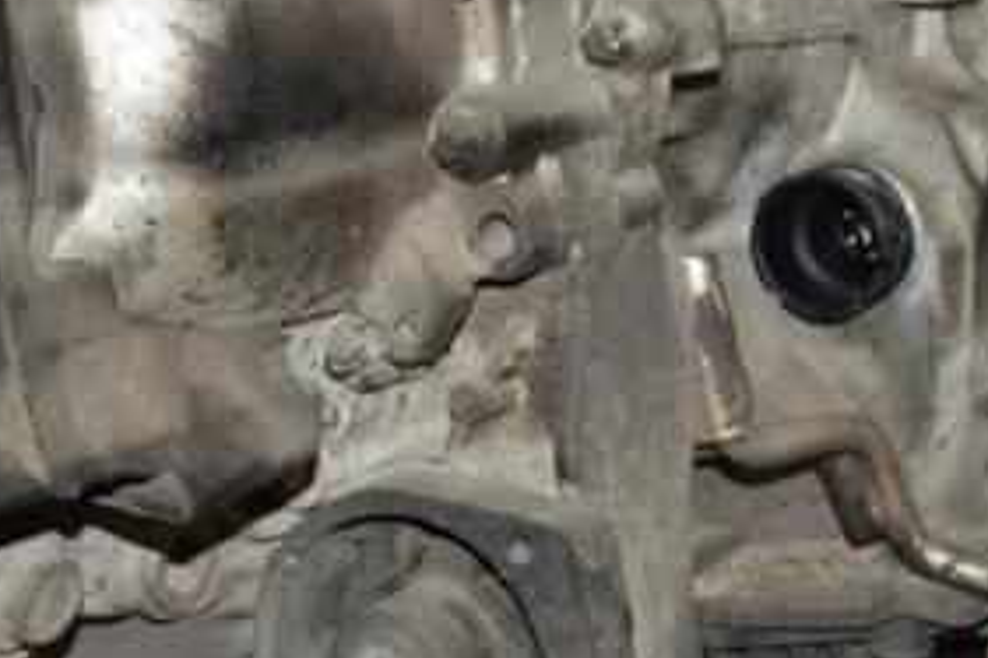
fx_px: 2990
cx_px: 98
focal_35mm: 109
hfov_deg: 18.5
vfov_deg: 12.5
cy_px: 253
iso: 3200
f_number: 7.1
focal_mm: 34
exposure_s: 1/60
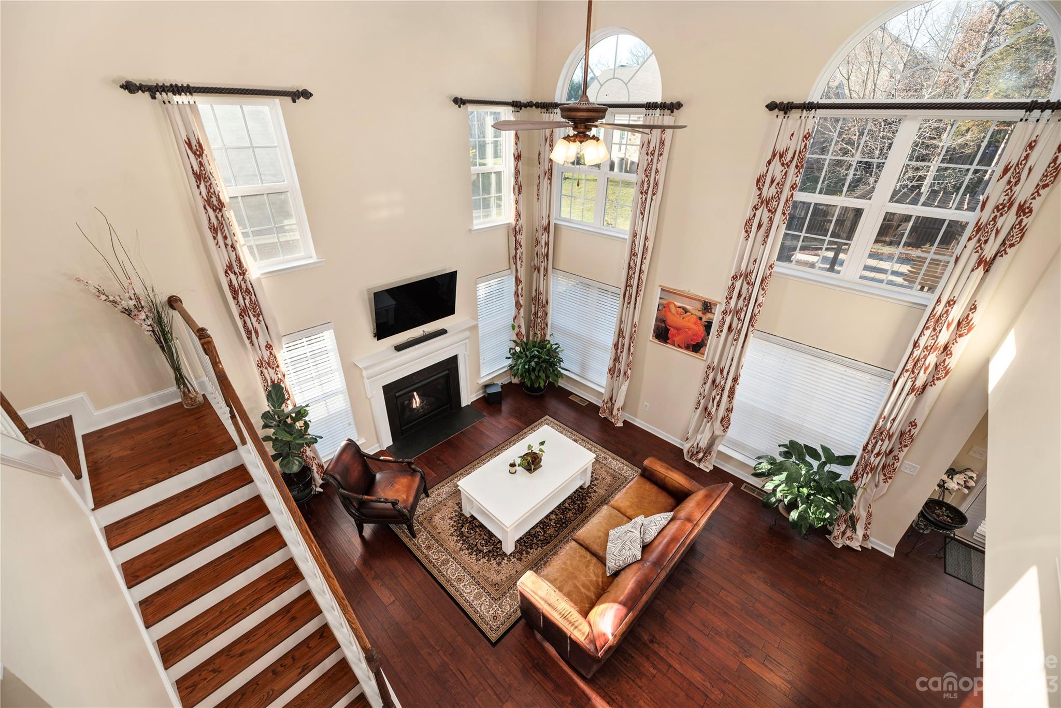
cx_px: 530
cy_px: 354
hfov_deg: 104.2
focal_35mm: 14
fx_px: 413
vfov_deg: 81.2
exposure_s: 1/200
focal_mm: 14
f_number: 6.3
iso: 320
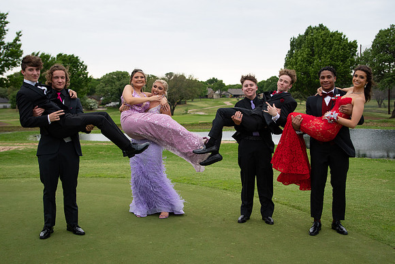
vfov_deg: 33.2
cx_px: 198
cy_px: 132
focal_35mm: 40
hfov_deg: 48.2
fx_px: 442
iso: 250
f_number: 2.8
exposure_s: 1/640
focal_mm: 26
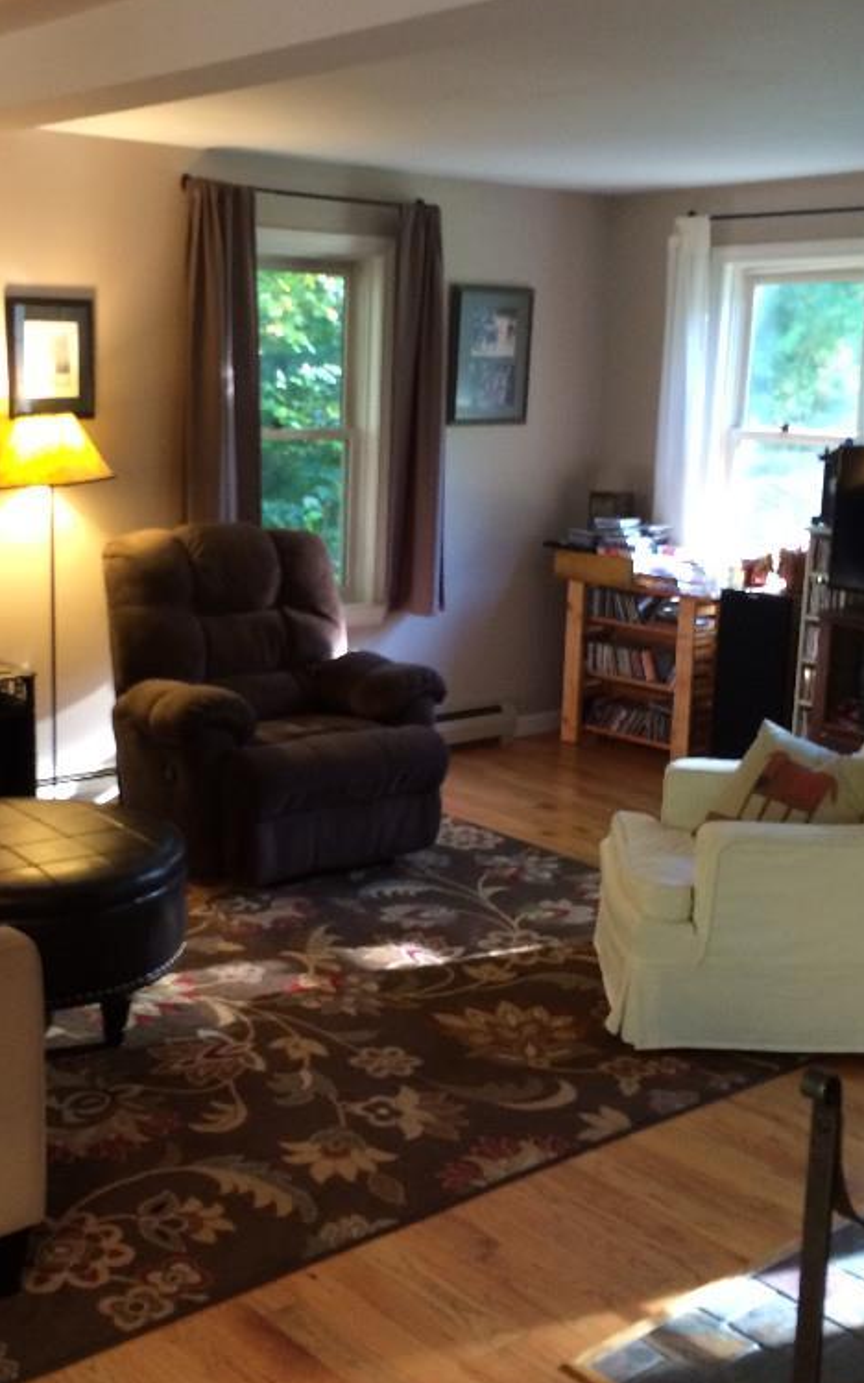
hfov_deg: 30.4
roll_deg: -0.1
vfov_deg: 47.2
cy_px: 691
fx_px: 1583
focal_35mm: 42
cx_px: 321
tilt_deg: -12.0
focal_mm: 4.15
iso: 200
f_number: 2.2
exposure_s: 1/30
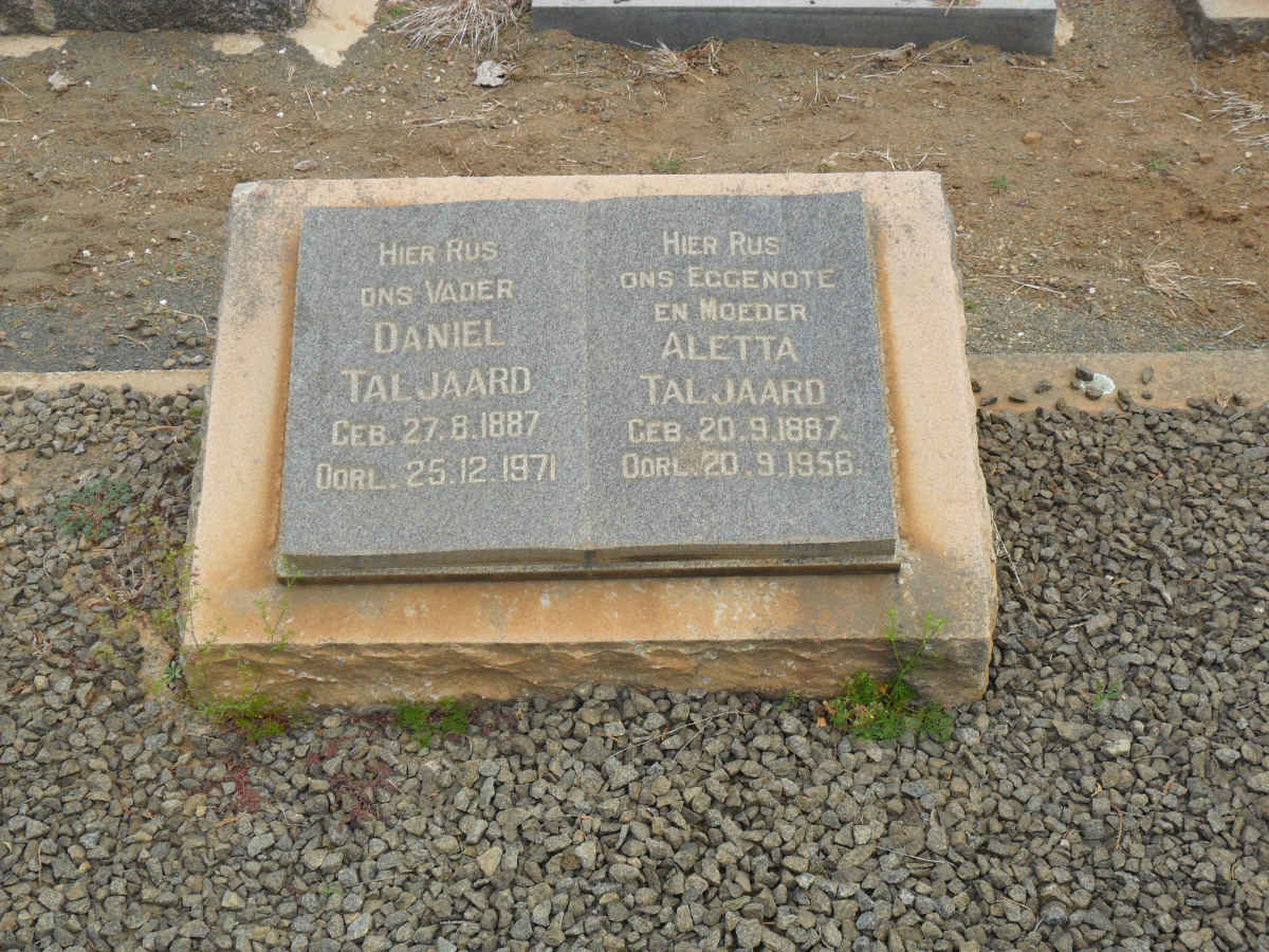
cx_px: 634
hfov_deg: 36.8
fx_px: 1906
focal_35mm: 52
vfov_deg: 28.0
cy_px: 476
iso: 100
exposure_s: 1/180
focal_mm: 9.3
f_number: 5
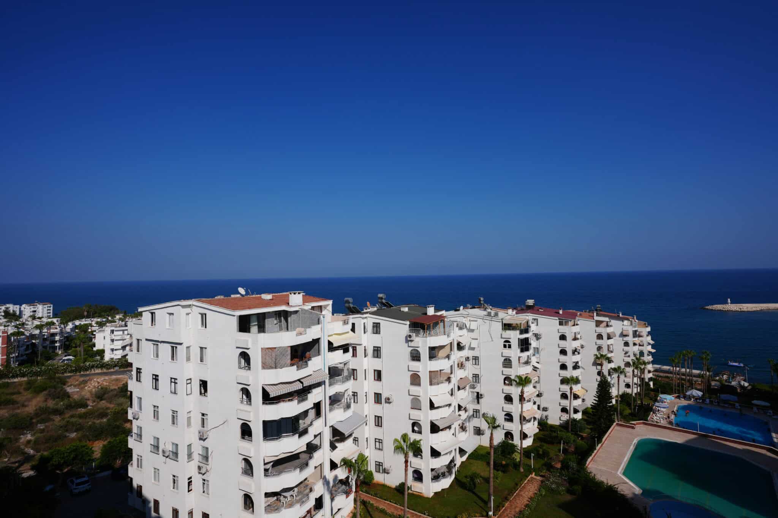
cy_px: 259
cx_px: 389
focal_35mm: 17
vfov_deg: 70.4
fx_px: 367
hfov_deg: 93.3
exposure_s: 1/400
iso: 100
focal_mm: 17
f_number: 10
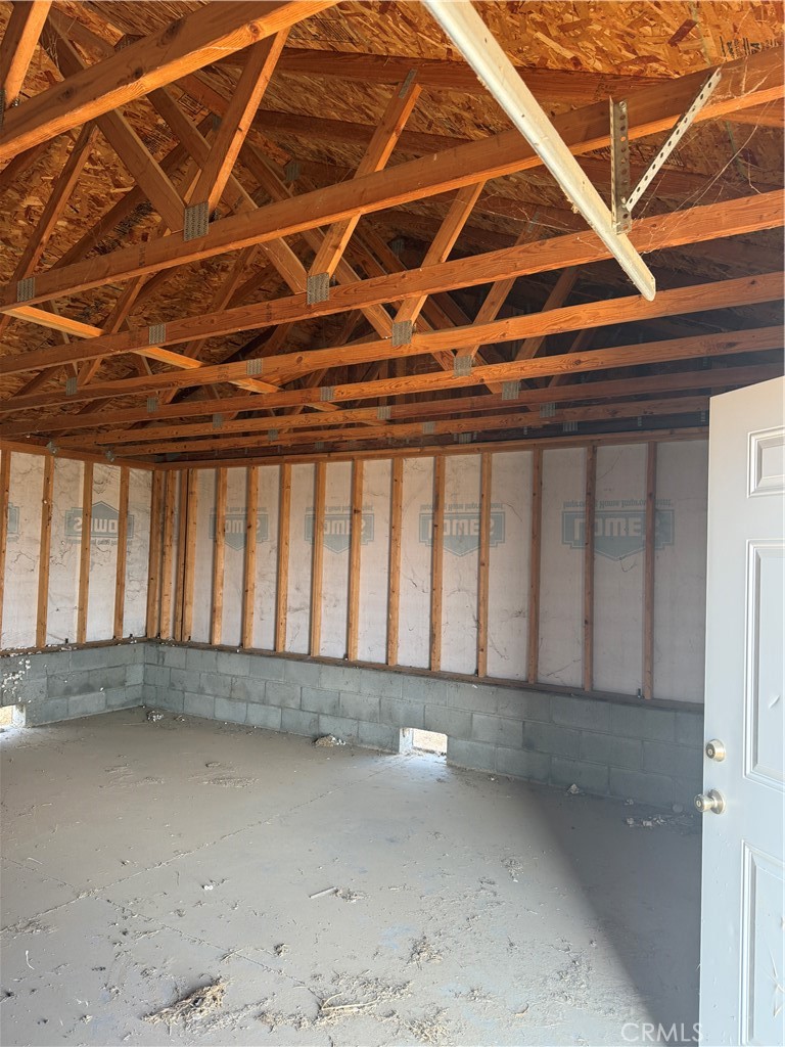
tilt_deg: +3.0
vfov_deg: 71.6
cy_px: 524
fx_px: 726
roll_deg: -2.5
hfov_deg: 56.8
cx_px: 392
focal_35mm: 24
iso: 100
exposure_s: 1/121
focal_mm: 6.76
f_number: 1.78
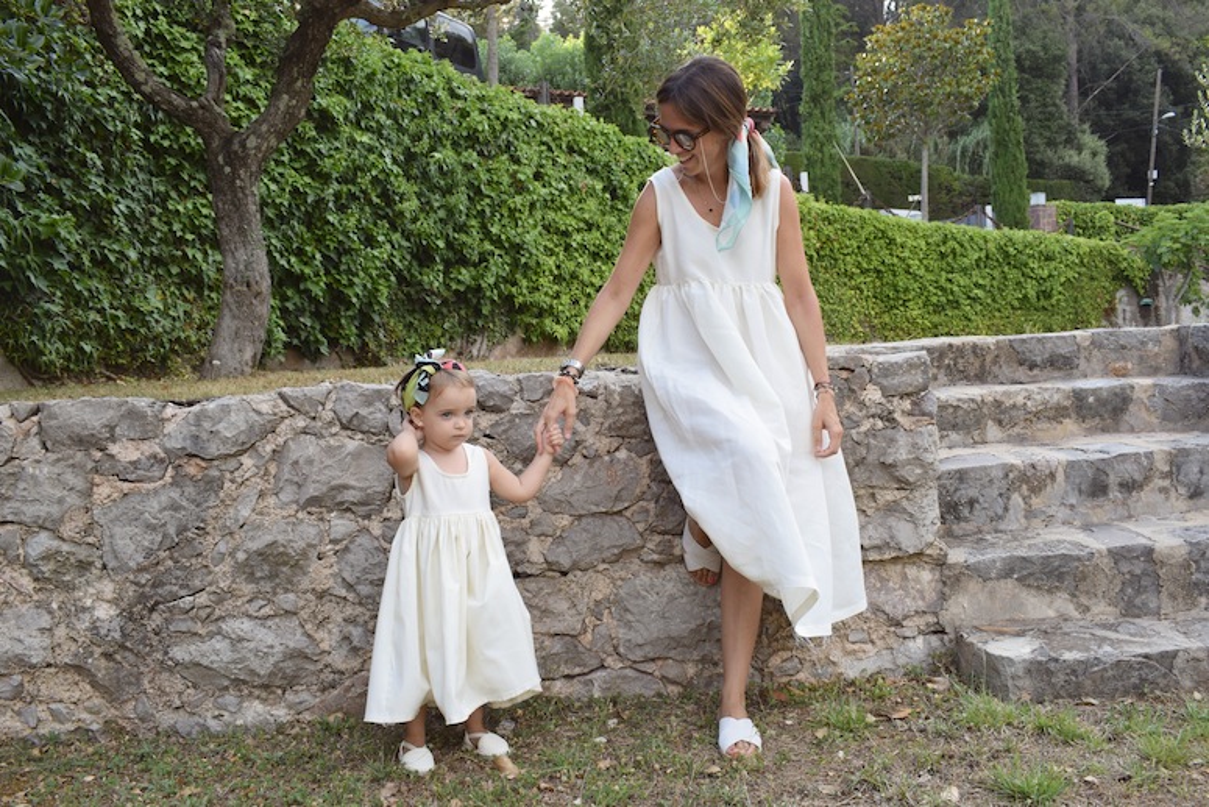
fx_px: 1108
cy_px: 404
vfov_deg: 40.0
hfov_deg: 57.2
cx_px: 604
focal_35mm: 33
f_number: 7.1
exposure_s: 1/200
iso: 400
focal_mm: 22
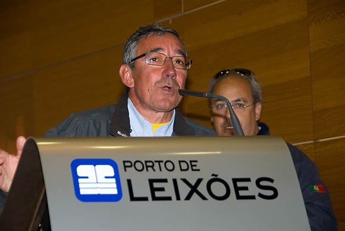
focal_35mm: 142
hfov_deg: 14.4
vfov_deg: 9.7
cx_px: 172
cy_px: 116
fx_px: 1367
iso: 100
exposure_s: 1/15
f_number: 5.3
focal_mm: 95
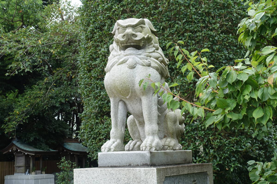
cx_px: 138
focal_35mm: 59
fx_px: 454
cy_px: 92
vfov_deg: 23.0
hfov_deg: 33.9
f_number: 5.6
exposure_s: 1/80
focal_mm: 21.79
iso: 125
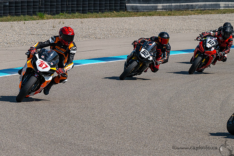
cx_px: 66
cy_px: 78
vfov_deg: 5.3
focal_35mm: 258
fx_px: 1676
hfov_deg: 8.0
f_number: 11
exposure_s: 1/1250
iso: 400
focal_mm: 180
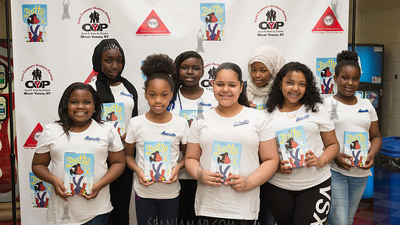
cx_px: 200
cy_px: 108
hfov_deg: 50.5
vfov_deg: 29.7
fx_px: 424
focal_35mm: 40
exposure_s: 1/500
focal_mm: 38
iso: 640
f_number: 4
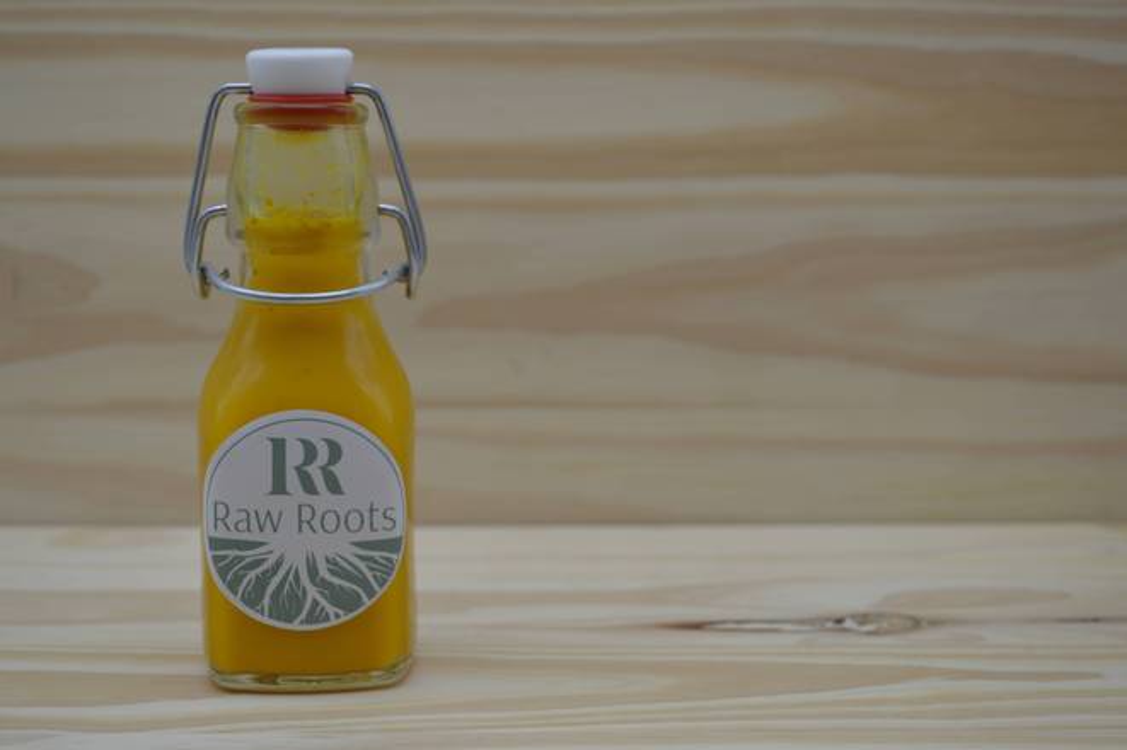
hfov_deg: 33.4
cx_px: 564
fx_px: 1877
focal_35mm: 60
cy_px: 375
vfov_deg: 22.6
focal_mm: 40
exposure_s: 1/125
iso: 125
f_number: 5.3
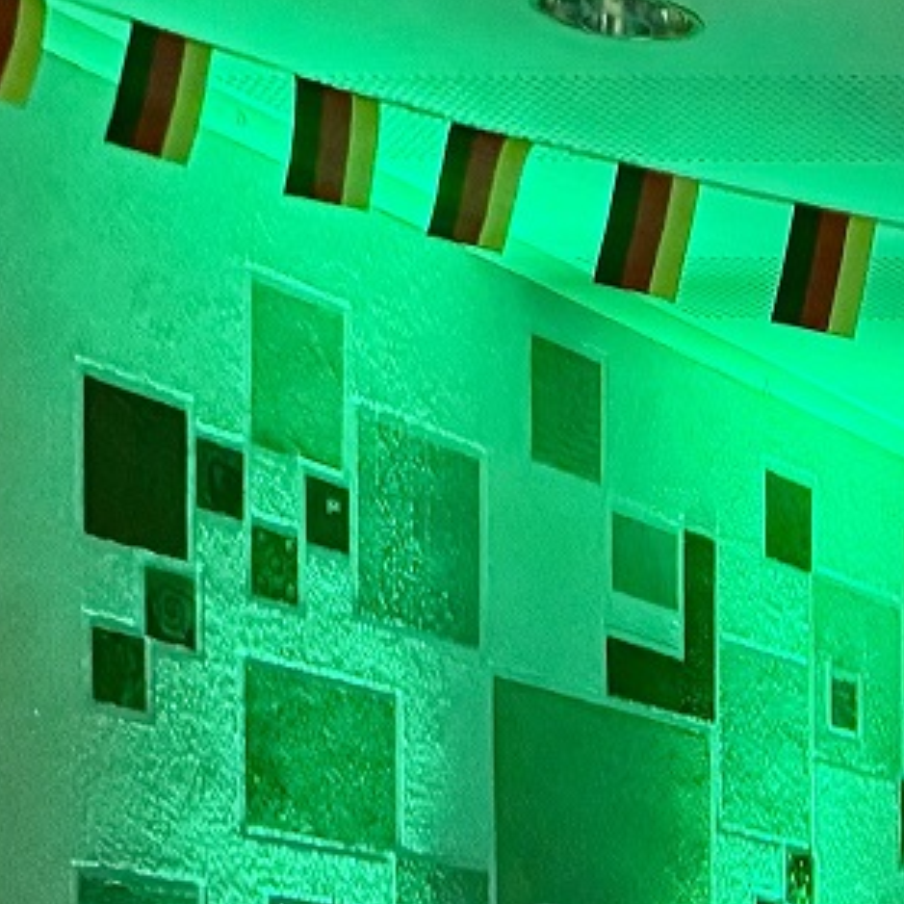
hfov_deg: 11.6
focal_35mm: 116
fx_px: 3427
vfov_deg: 14.0
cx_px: 2339
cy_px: 1375
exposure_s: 1/50
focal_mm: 6.76
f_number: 1.78
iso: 800
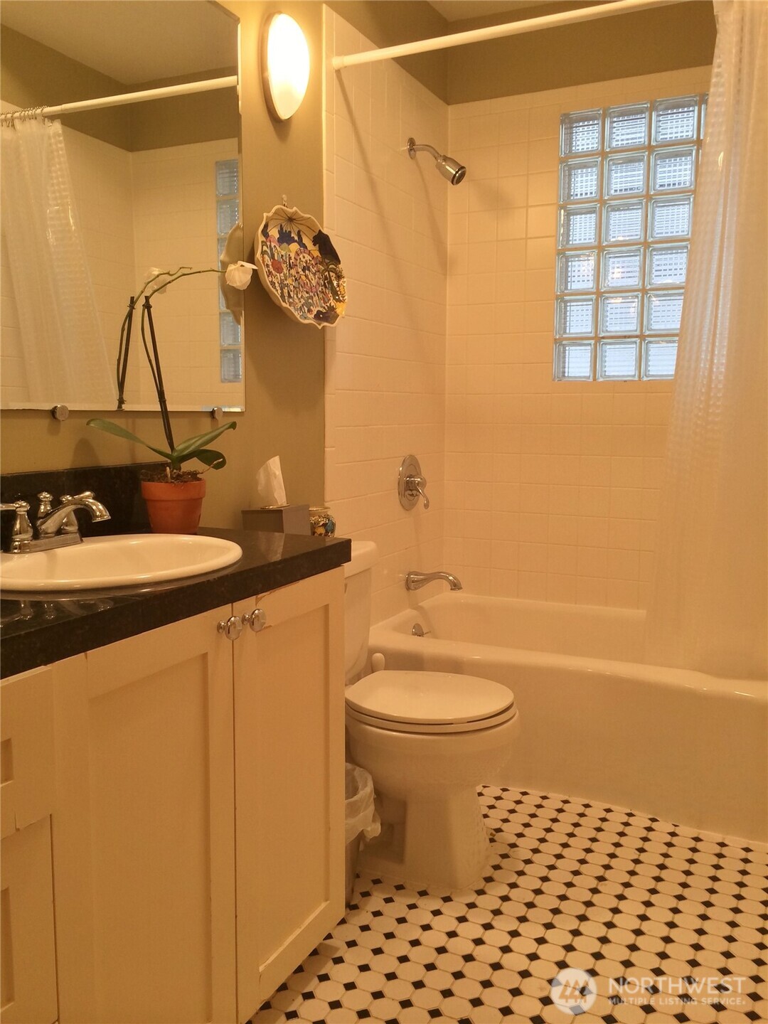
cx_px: 384
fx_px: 887
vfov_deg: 60.0
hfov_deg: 46.8
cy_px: 512
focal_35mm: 30
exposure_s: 1/30
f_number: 2.2
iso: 80
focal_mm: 4.12
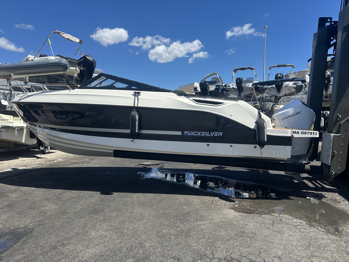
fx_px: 242
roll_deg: +0.5
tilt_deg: -2.7
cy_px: 131
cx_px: 174
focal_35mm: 24
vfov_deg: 56.8
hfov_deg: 71.6
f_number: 1.78
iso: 80
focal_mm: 6.86
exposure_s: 1/3861
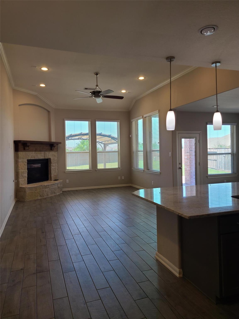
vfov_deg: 67.3
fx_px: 239
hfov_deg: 53.1
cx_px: 120
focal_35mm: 26
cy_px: 160
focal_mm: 5.4
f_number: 1.8
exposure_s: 1/125
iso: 40
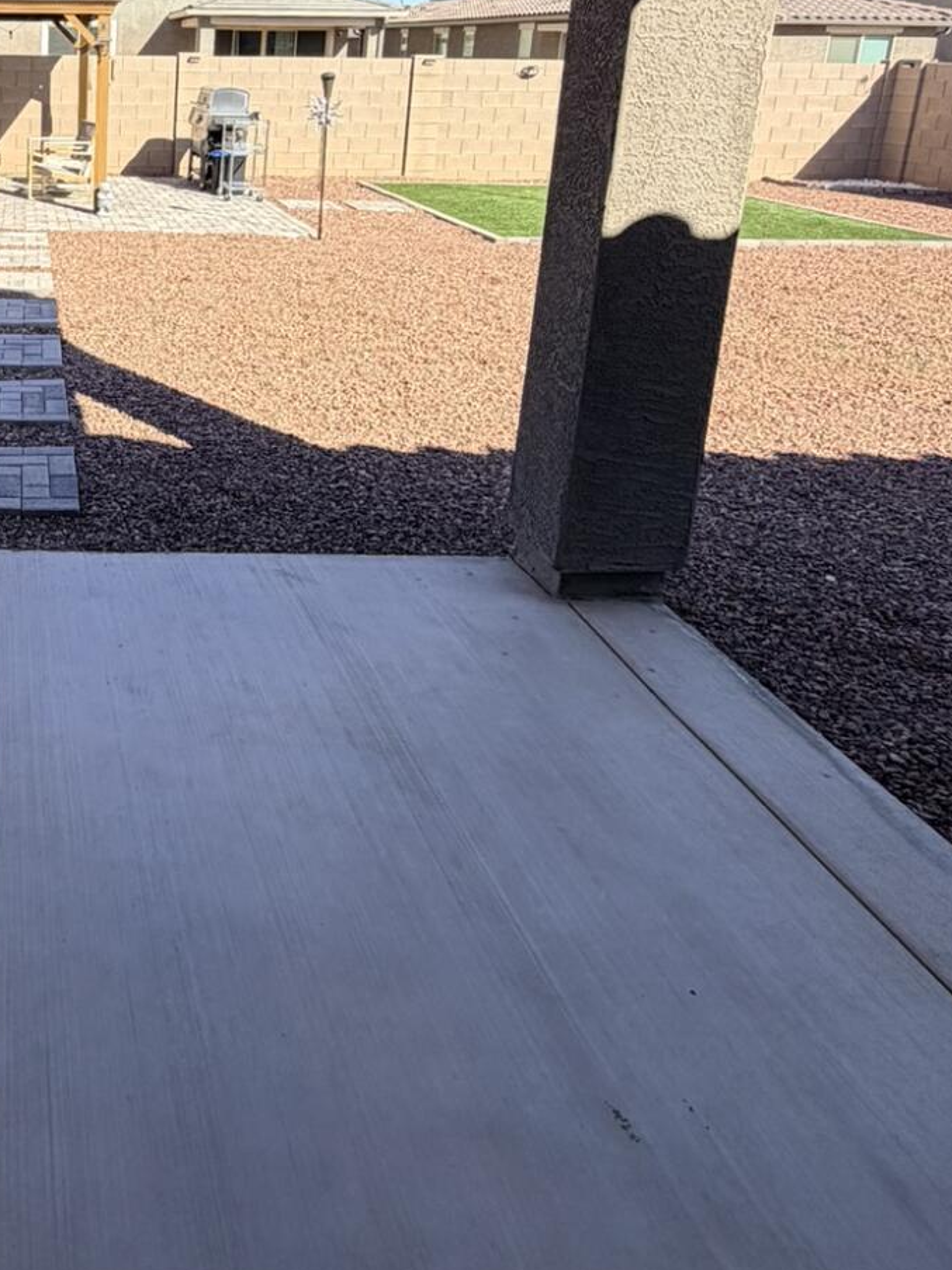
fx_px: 1137
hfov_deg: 40.0
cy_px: 333
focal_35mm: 31
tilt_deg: -13.6
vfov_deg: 55.8
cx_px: 3
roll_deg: -1.2
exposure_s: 1/770
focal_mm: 2.22
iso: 40
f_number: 2.2
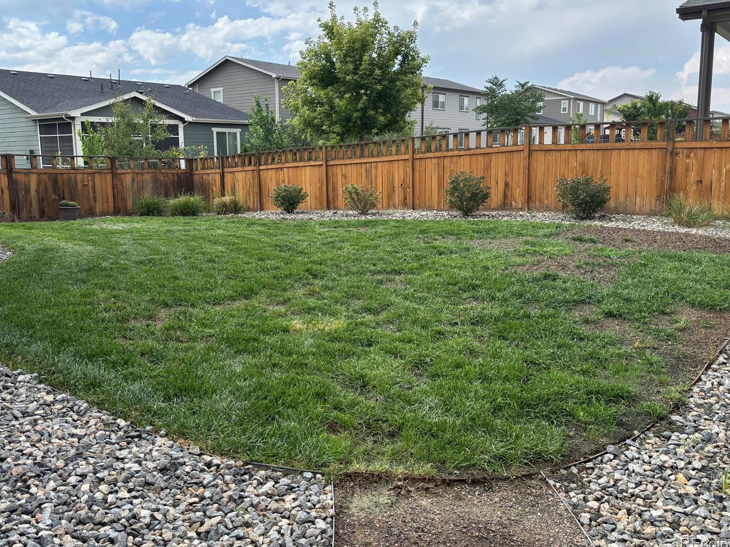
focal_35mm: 30
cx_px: 344
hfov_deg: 59.9
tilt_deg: -8.0
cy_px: 239
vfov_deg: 46.7
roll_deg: +0.4
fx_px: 633
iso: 50
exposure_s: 1/1418
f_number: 1.6
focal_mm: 5.96
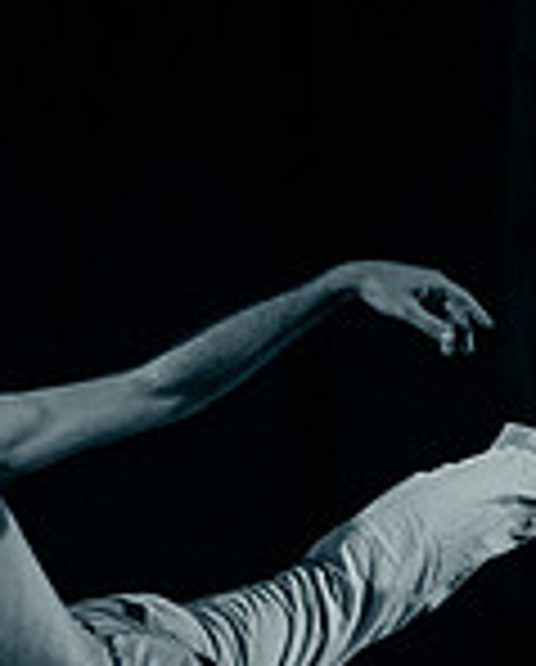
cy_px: 569
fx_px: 14312
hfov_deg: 2.1
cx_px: 36
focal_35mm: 724
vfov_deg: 2.7
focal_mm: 155
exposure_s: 1/1000
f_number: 2.8
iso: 4000
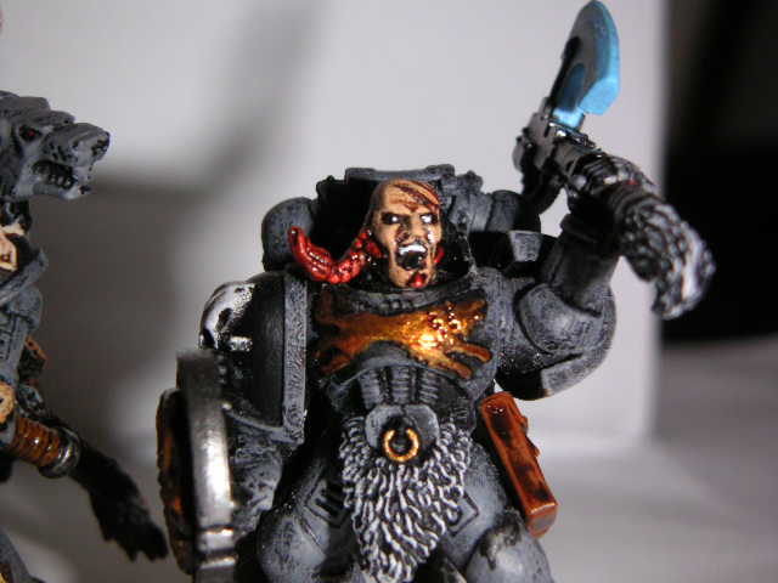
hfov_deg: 18.9
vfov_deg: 14.2
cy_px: 292
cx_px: 389
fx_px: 2337
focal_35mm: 104
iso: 200
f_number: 8
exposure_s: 1/90
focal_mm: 13.5
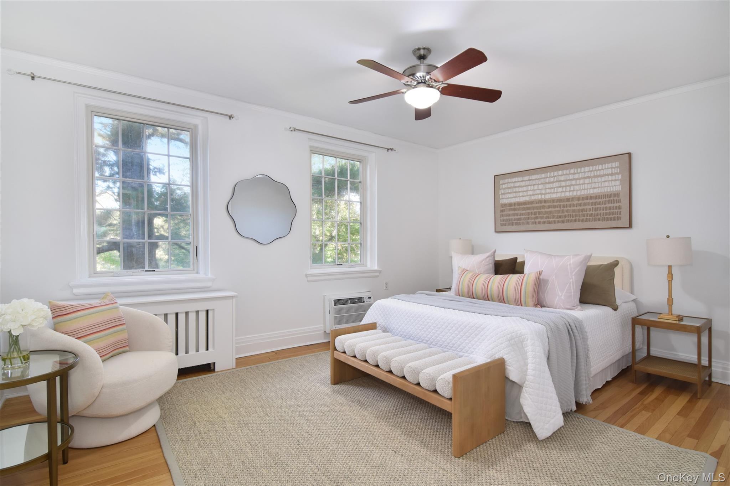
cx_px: 365
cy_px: 243
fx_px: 334
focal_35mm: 16
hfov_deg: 95.0
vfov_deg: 72.0
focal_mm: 11
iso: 640
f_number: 9
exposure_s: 1/80
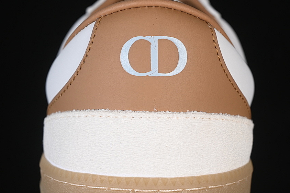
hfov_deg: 21.2
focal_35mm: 96
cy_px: 109
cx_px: 152
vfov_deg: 14.3
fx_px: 773
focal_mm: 50
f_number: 7.1
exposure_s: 1/100
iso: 160
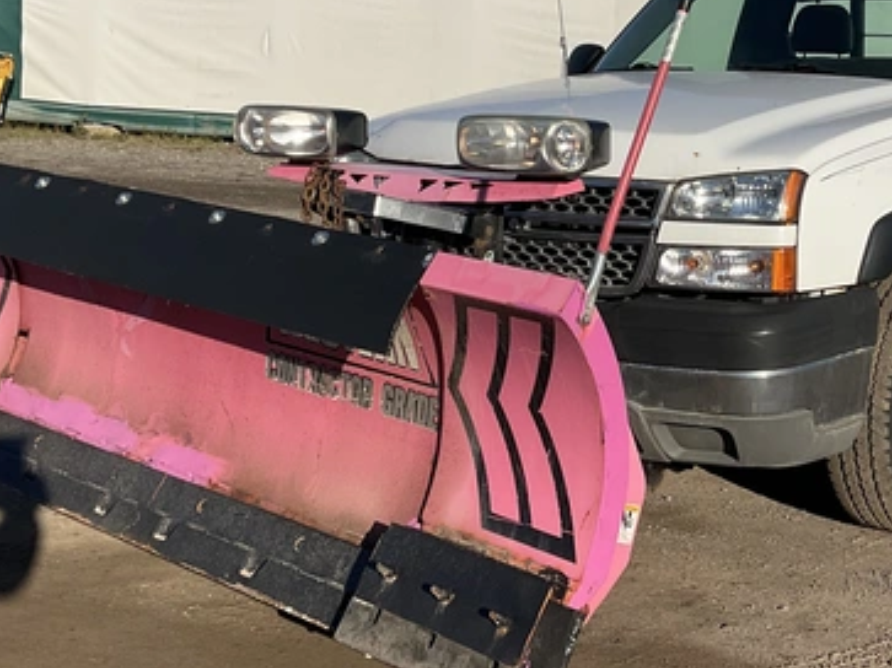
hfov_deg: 31.7
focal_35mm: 60
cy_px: 220
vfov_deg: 24.3
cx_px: 656
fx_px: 1546
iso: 25
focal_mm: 3
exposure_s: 1/3322
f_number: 1.8
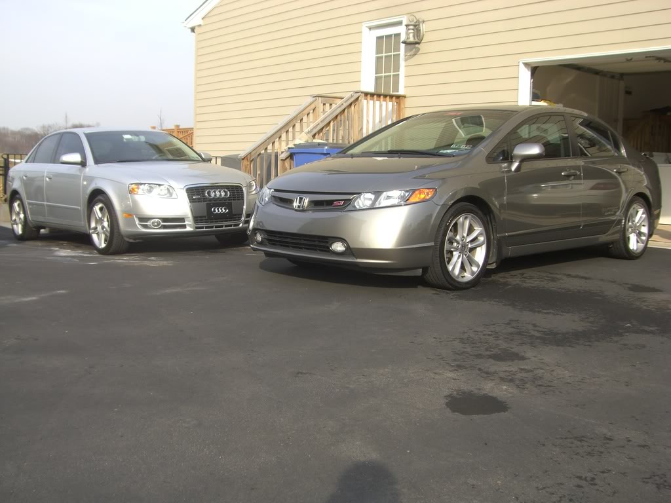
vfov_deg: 37.7
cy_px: 252
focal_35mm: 38
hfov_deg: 49.0
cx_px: 336
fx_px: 737
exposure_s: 1/250
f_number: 4.3
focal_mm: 6.2
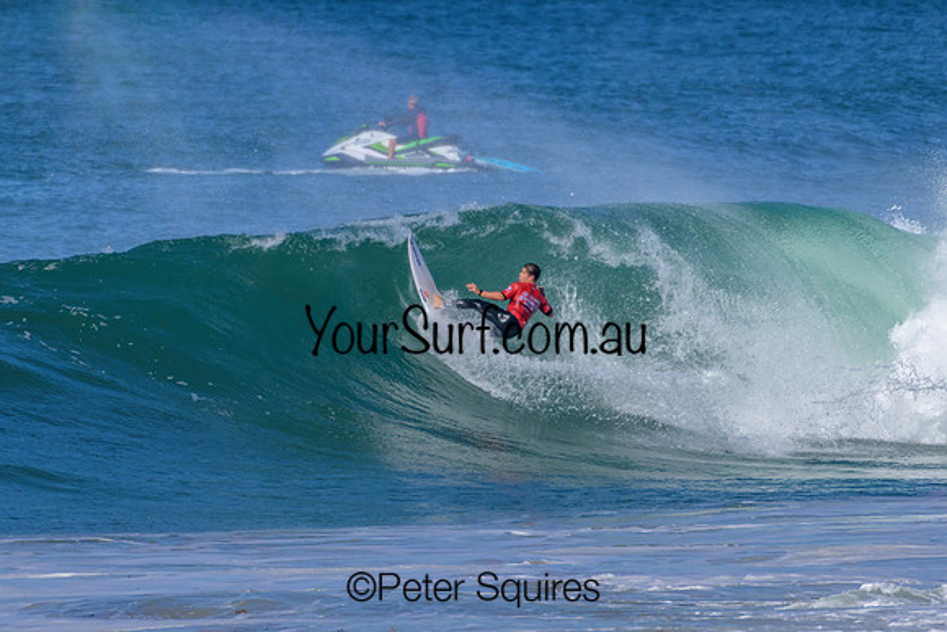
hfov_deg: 2.3
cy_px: 316
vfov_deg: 1.5
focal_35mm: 900
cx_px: 474
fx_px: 23679
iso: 1000
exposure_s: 1/3200
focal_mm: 900
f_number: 11
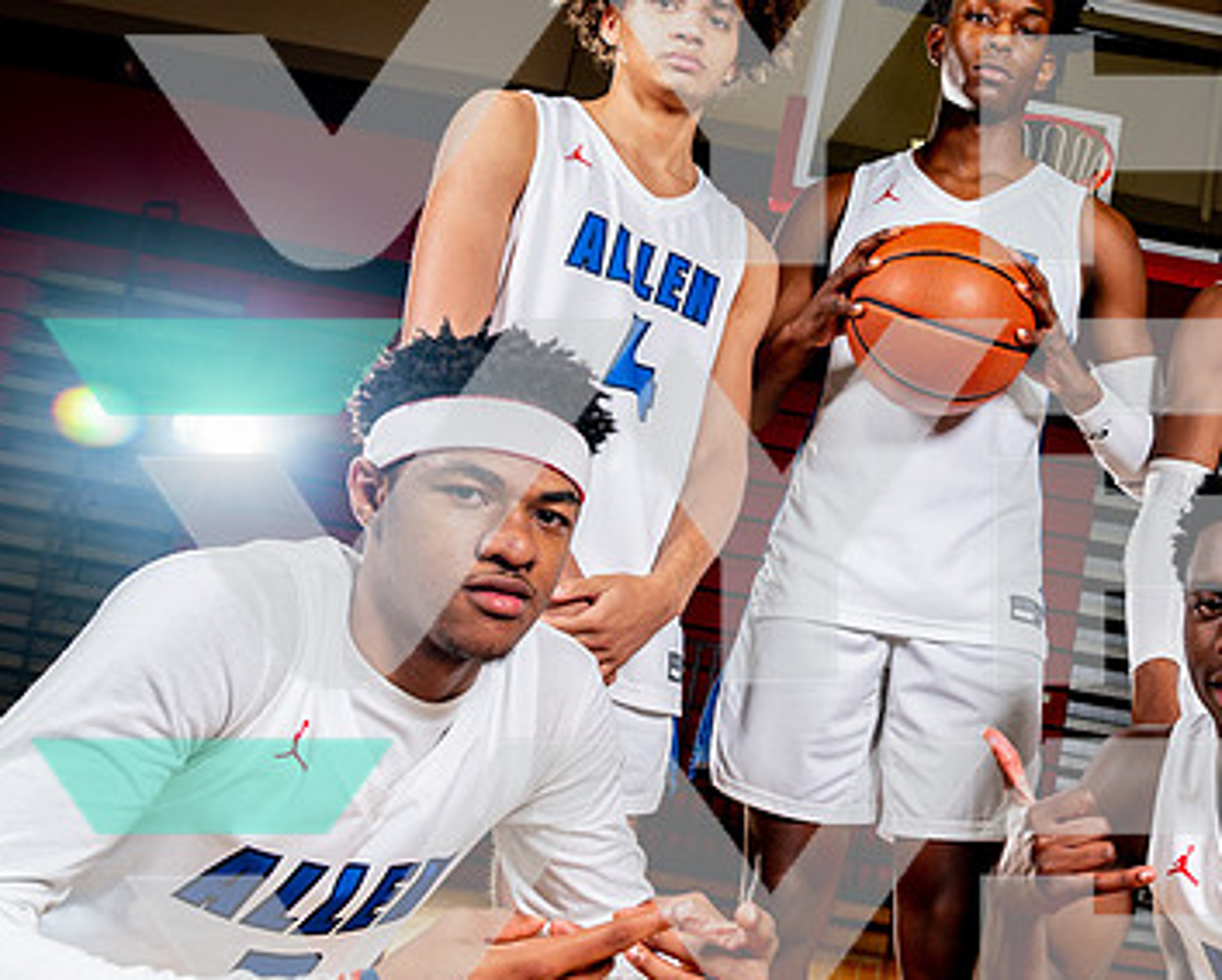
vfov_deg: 40.2
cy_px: 504
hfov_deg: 47.1
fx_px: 1339
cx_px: 924
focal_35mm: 37
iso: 100
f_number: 5.6
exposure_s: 1/125
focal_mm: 24
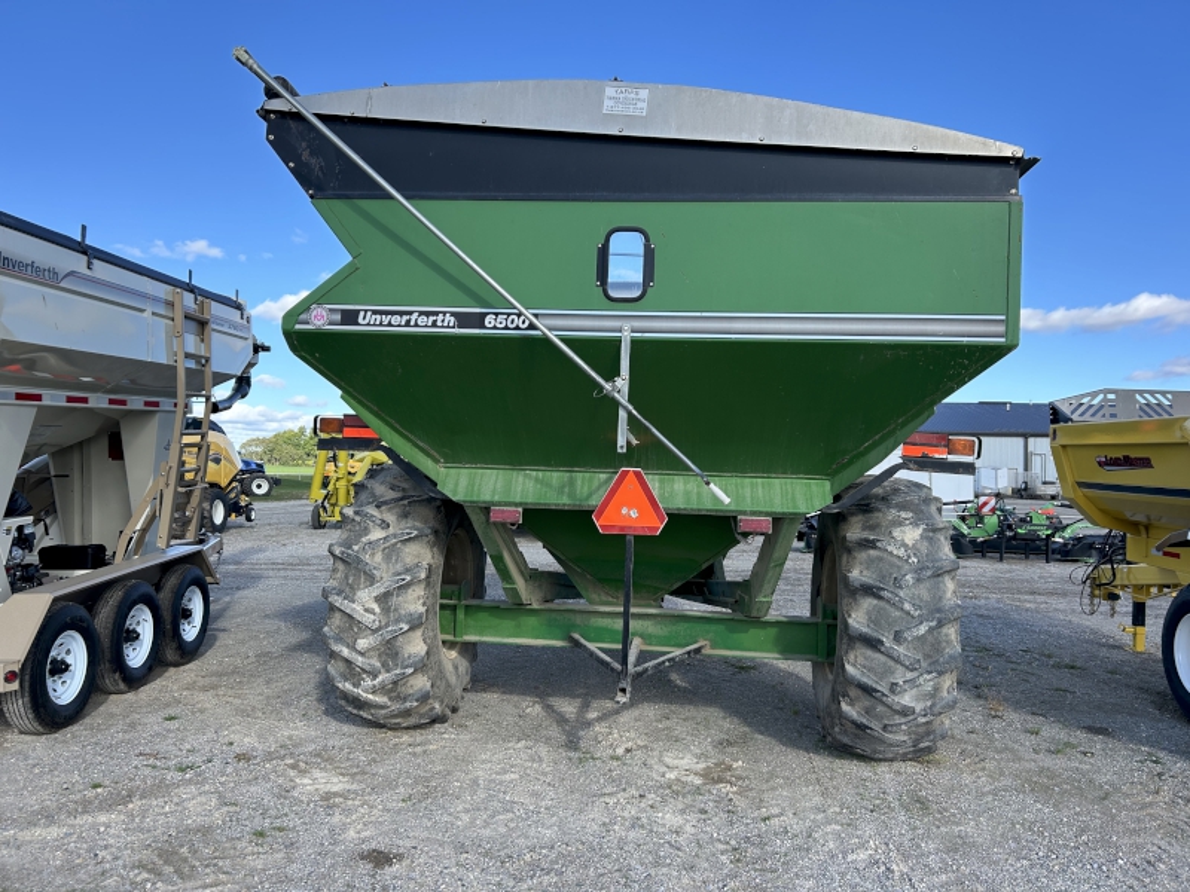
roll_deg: -0.3
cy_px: 446
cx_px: 595
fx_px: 894
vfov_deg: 53.1
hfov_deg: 67.3
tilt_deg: +1.1
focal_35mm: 26
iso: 50
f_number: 1.5
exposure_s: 1/1344
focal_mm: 5.7
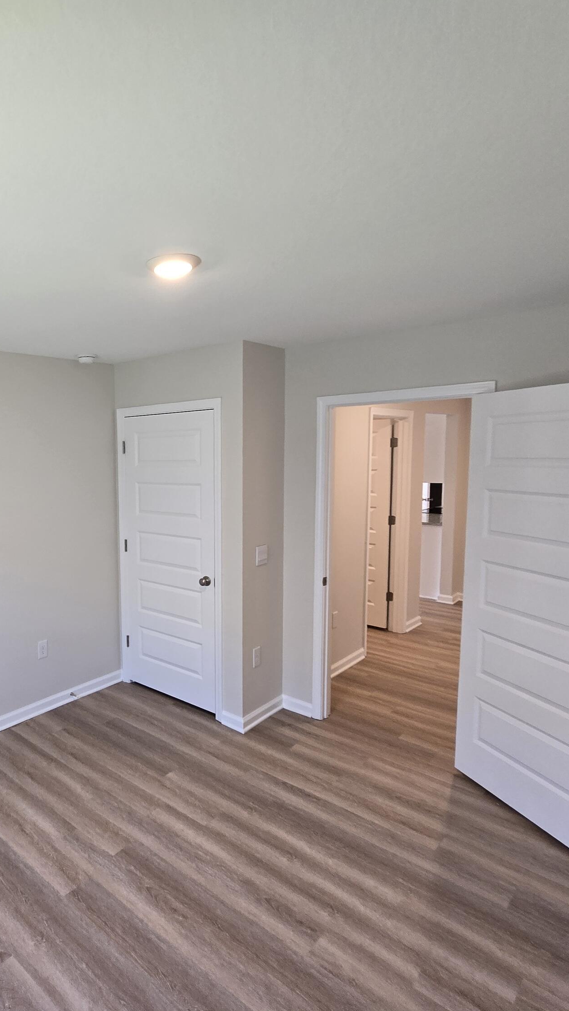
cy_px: 505
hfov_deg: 53.8
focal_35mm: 19
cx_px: 101
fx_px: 510
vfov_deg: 89.6
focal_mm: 2.2
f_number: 2.2
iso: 125
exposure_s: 1/60
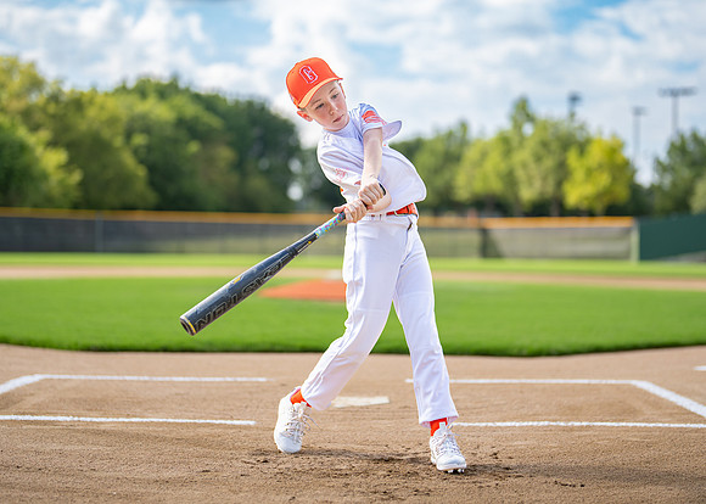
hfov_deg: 27.8
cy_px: 204
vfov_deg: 20.0
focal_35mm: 71
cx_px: 355
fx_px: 1427
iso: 100
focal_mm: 50
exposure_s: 1/3200
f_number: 1.2
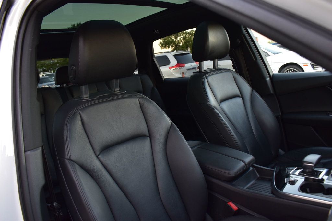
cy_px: 110
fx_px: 277
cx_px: 166
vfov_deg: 43.6
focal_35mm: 30
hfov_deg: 61.9
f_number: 6.3
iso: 400
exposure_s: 1/20
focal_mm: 20
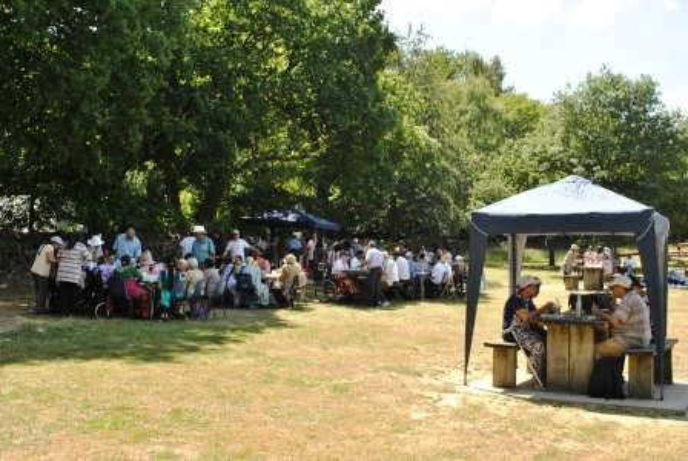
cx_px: 344
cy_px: 230
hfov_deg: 44.9
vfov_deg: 30.9
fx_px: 832
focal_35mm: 44
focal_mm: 29
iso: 100
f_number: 8
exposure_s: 1/125
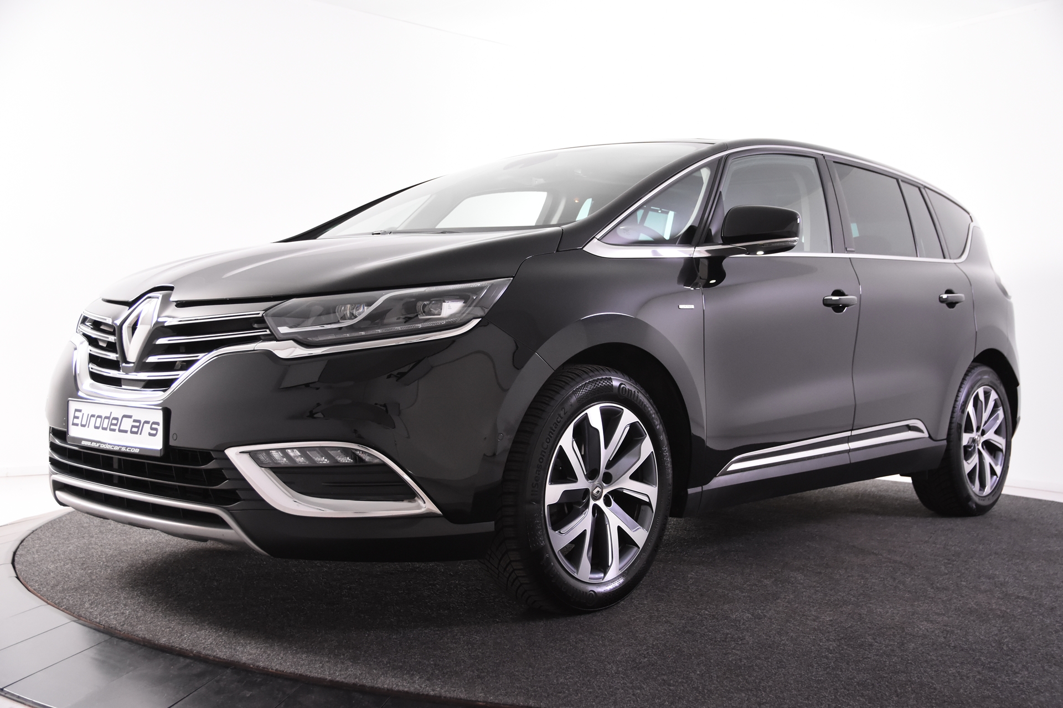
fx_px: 1151
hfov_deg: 49.6
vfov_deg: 34.2
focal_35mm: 39
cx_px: 532
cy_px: 354
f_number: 4
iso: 1600
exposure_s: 1/60
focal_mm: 26
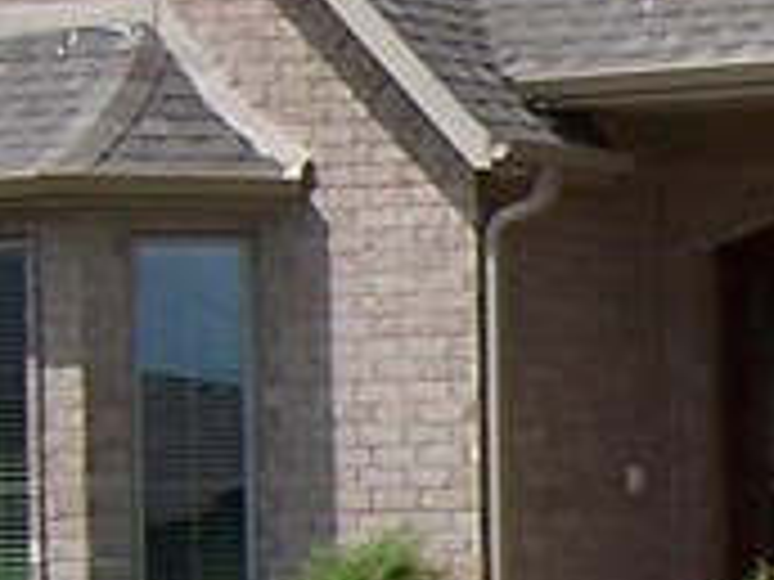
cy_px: 544
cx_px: 1462
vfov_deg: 7.6
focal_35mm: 196
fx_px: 4382
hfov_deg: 9.5
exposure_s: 1/750
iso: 80
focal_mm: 5.5
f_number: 3.4
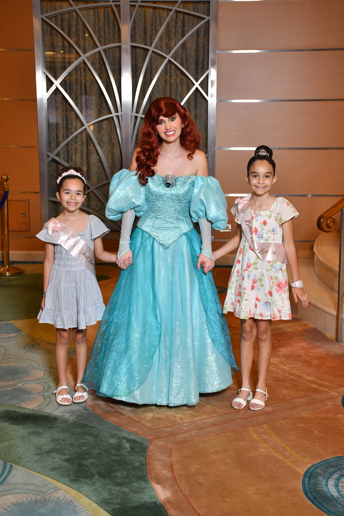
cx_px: 172
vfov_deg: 38.9
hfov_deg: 26.5
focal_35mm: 51
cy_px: 258
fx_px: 731
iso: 500
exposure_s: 1/60
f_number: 5.6
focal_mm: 34
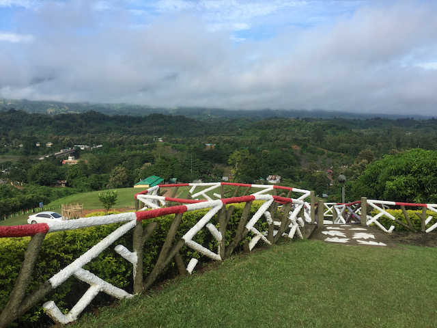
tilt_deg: -7.6
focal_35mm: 29
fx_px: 366
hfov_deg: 61.7
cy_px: 164
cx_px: 218
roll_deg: -3.1
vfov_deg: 48.2
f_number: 2.2
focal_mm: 4.15
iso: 32
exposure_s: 1/1068
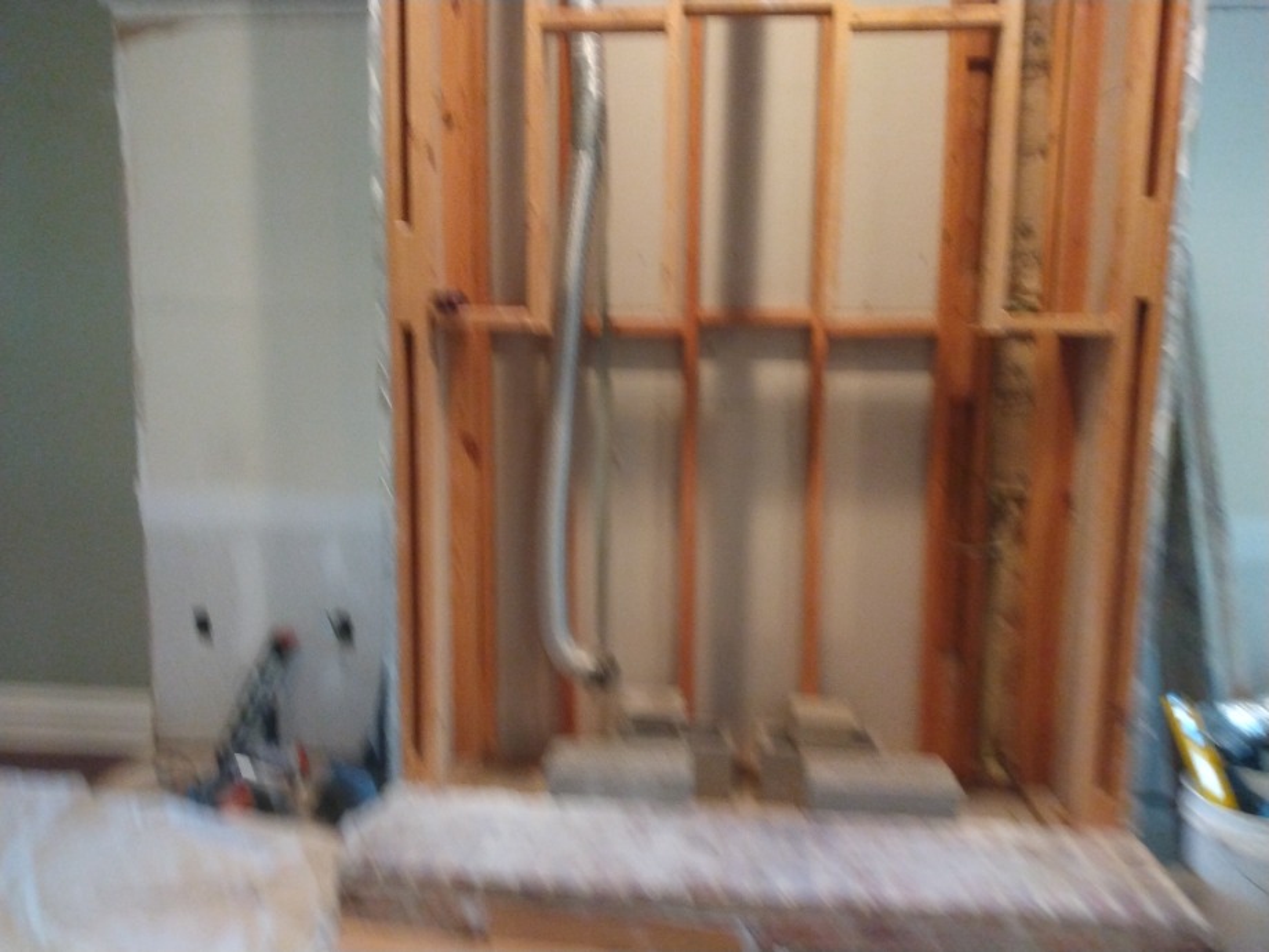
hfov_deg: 81.7
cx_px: 634
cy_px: 476
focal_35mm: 20
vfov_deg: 66.0
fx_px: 733
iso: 856
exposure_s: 1/24
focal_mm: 3.54
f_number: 2
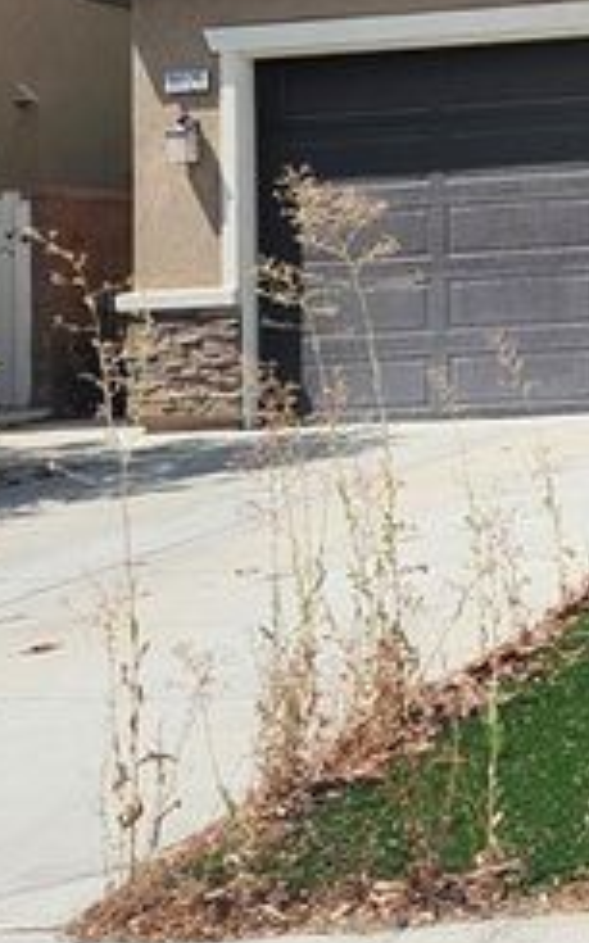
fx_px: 2184
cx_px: 901
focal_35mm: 85
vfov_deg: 23.6
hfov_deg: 14.3
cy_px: 56
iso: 25
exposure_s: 1/1718
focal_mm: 5.54
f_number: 1.8
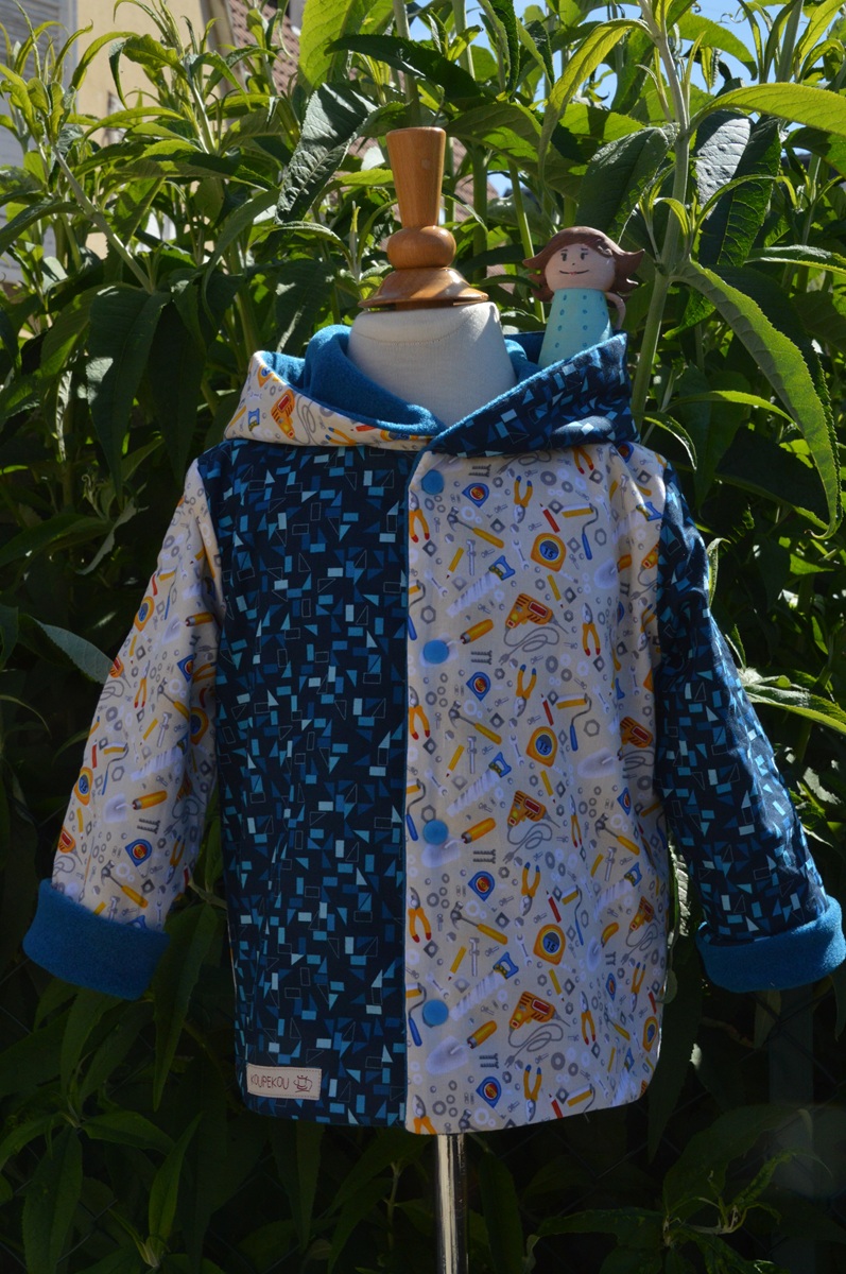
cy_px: 637
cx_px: 423
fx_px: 1696
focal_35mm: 48
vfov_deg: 41.2
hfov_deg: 28.0
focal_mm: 32
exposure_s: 1/640
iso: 800
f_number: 13
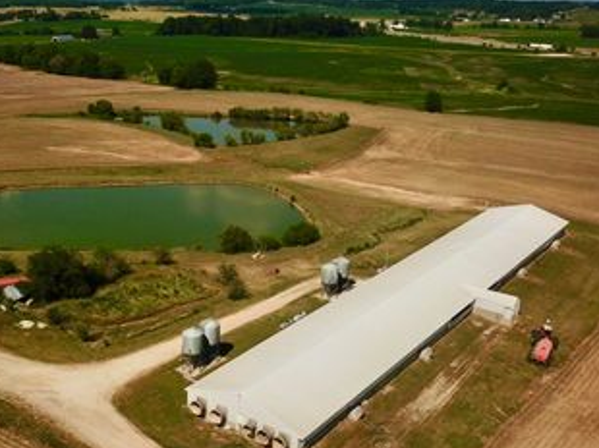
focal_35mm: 42
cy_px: 229
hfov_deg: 44.5
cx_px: 224
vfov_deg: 34.3
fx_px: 726
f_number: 2.2
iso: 100
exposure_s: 1/320
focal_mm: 4.73
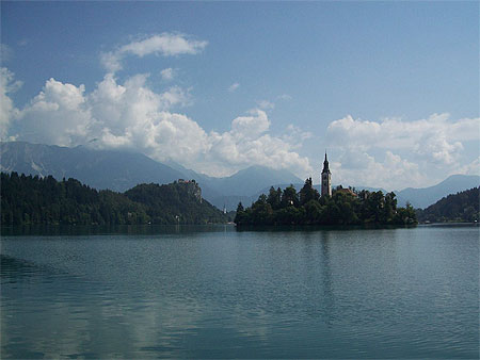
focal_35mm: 36
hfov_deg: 51.3
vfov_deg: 39.7
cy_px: 180
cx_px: 240
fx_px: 499
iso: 80
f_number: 4.8
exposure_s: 1/1401
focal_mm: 6
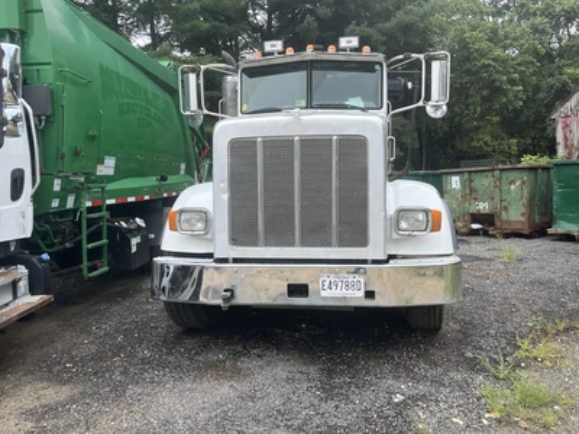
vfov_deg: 53.1
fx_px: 435
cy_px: 217
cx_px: 290
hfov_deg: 67.3
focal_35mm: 26
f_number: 1.6
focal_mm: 5.1
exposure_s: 1/1075
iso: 50
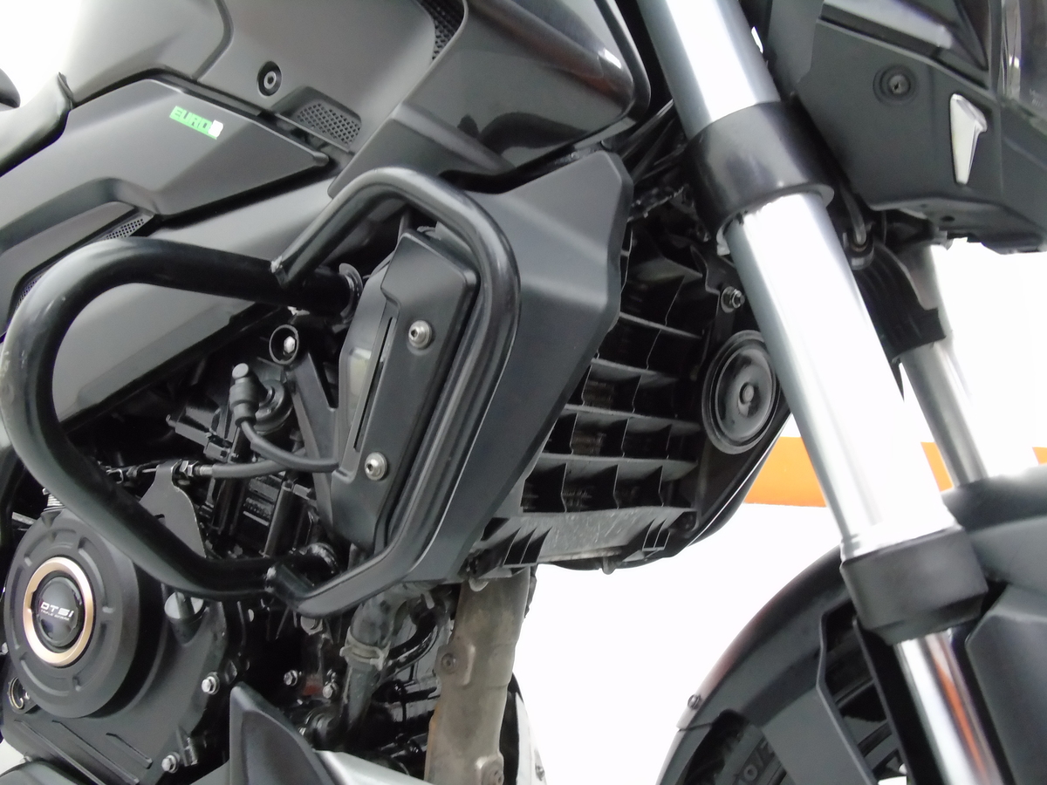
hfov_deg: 54.0
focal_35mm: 34
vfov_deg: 41.8
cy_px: 392
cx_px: 524
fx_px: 1028
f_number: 3.8
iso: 640
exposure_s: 1/30
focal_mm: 6.1
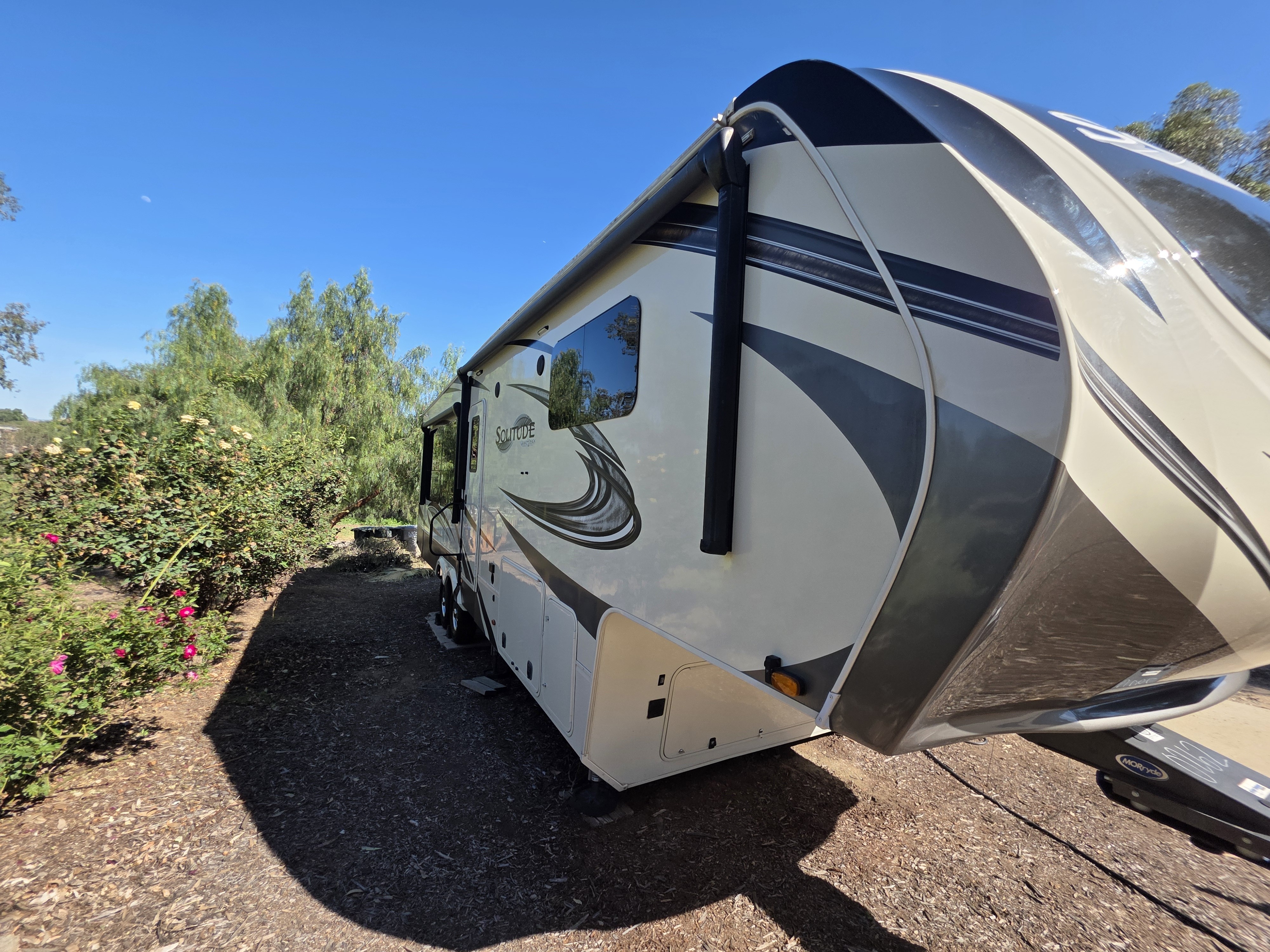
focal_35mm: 13
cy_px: 476
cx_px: 635
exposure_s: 1/1546
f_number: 1.9
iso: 40
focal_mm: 2.2
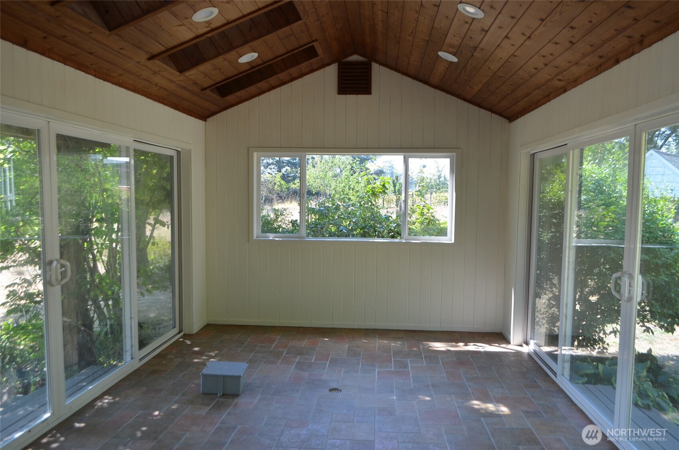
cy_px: 225
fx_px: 508
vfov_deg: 47.7
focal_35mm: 27
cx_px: 340
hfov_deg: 67.5
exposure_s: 1/125
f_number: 5.6
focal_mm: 18
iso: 200
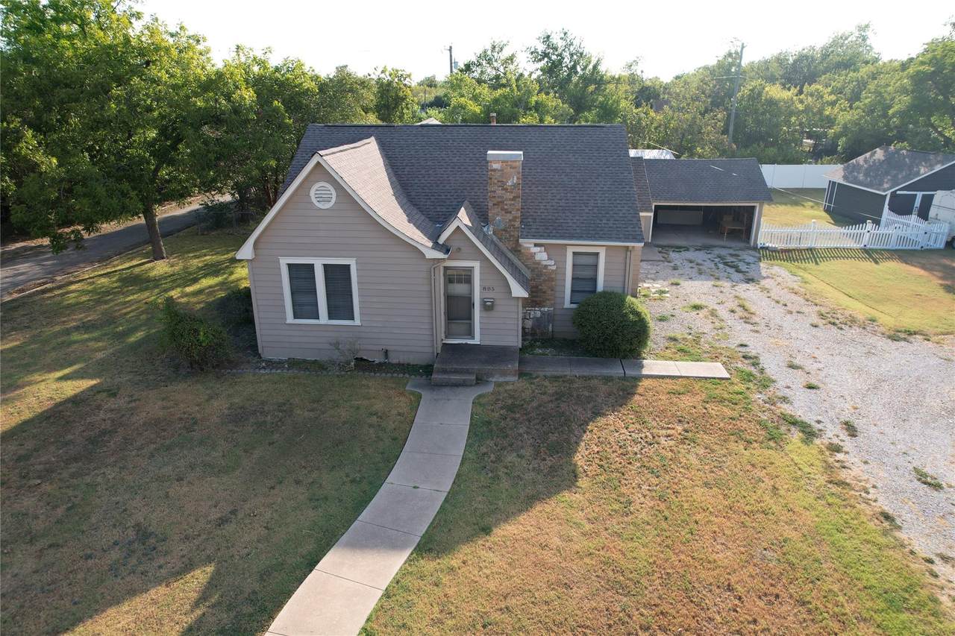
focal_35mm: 22
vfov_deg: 57.2
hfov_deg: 78.6
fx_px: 583
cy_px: 318
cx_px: 478
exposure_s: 1/500
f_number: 2.8
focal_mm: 8.38
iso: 100
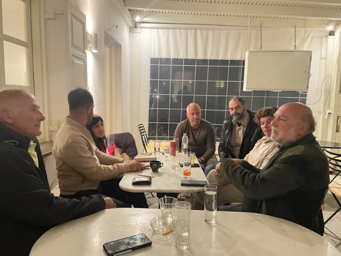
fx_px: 256
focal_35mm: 26
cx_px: 170
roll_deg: -0.9
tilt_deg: -6.3
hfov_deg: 67.3
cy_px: 128
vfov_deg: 53.1
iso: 800
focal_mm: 4.2
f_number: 1.6
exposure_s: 1/25
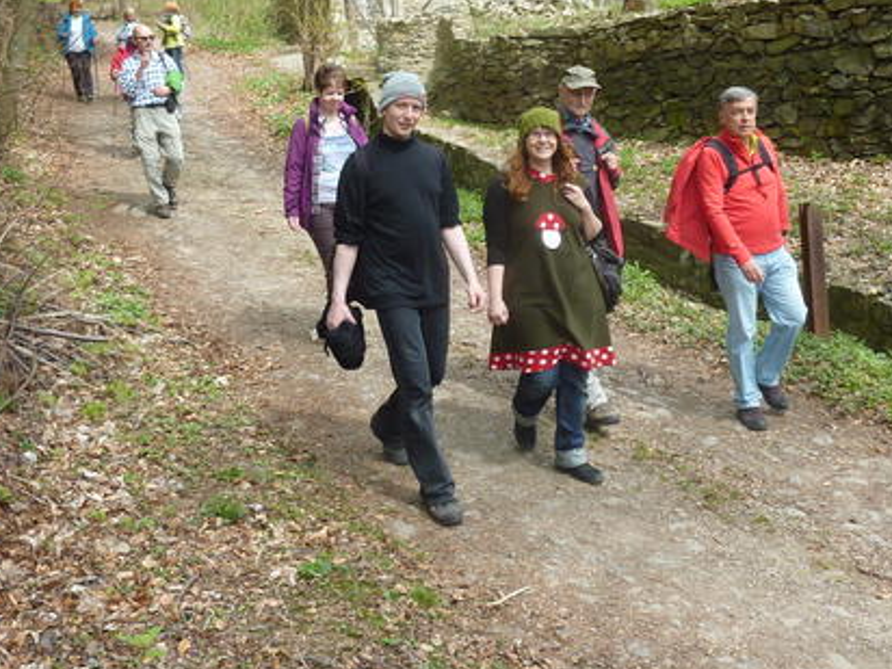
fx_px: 1160
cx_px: 487
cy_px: 154
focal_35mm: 45
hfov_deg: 42.0
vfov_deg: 31.5
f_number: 4
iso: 80
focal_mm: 4.7
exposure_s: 1/160
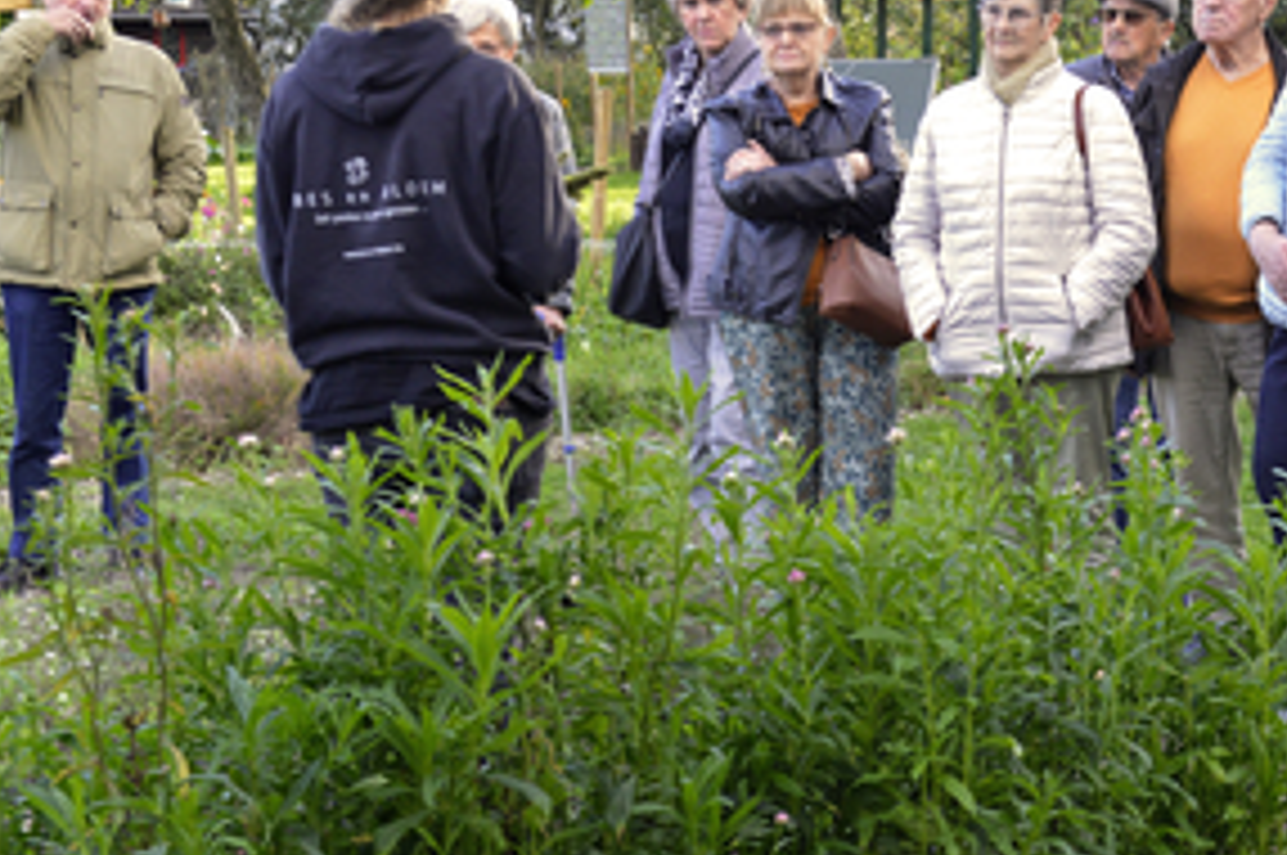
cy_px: 207
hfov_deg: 19.0
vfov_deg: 13.0
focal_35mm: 105
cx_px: 1242
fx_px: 3749
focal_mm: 50
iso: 1600
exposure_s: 1/180
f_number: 8
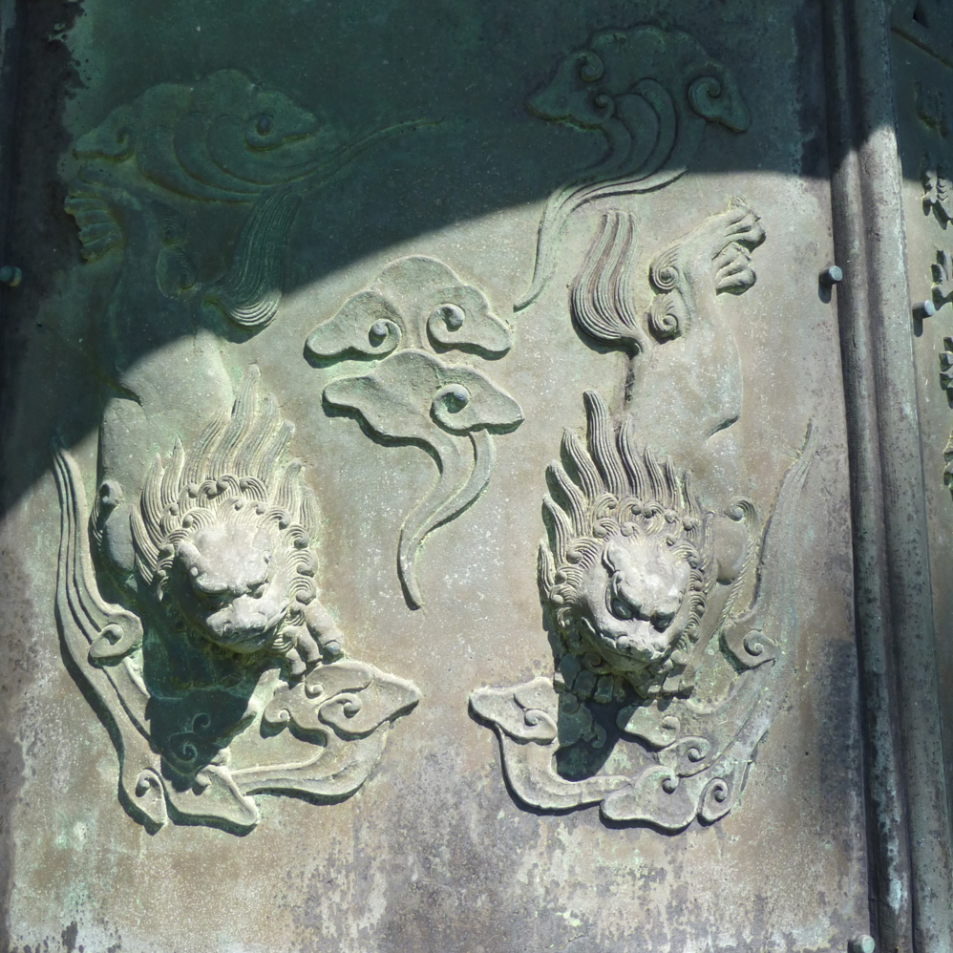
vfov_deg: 48.4
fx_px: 1059
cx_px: 462
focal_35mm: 34
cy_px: 461
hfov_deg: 48.4
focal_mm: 4.3
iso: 100
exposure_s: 1/200
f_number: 4
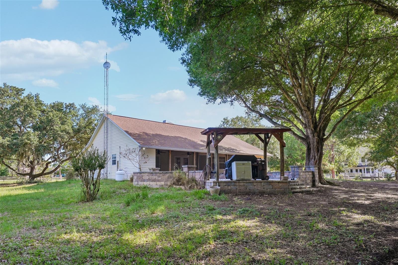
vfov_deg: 59.5
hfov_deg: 81.2
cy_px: 132
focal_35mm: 21
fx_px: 232
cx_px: 199
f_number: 8
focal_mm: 14
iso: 50
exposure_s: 1/50
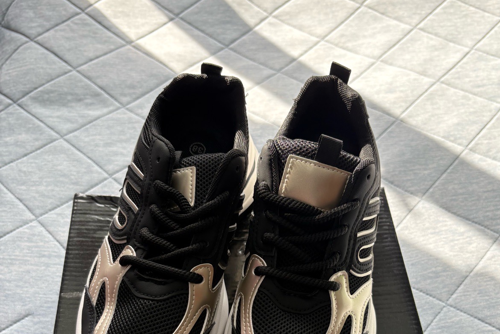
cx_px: 256
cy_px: 299
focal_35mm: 37
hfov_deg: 51.9
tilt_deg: -51.3
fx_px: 514
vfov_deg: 34.1
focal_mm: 5.96
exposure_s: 1/350
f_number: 1.6
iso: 50
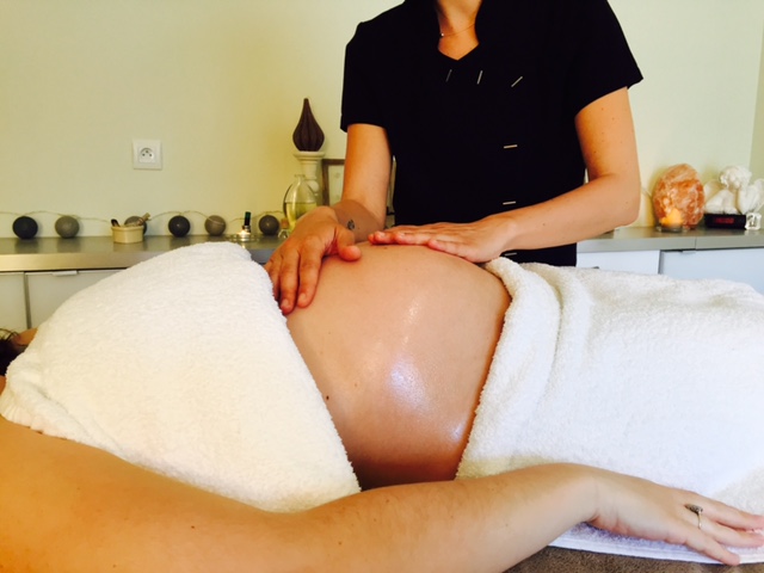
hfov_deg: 61.7
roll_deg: -0.8
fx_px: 640
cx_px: 382
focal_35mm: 29
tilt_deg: -10.2
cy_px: 286
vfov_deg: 48.2
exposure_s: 1/33
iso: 100
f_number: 2.2
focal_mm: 4.15
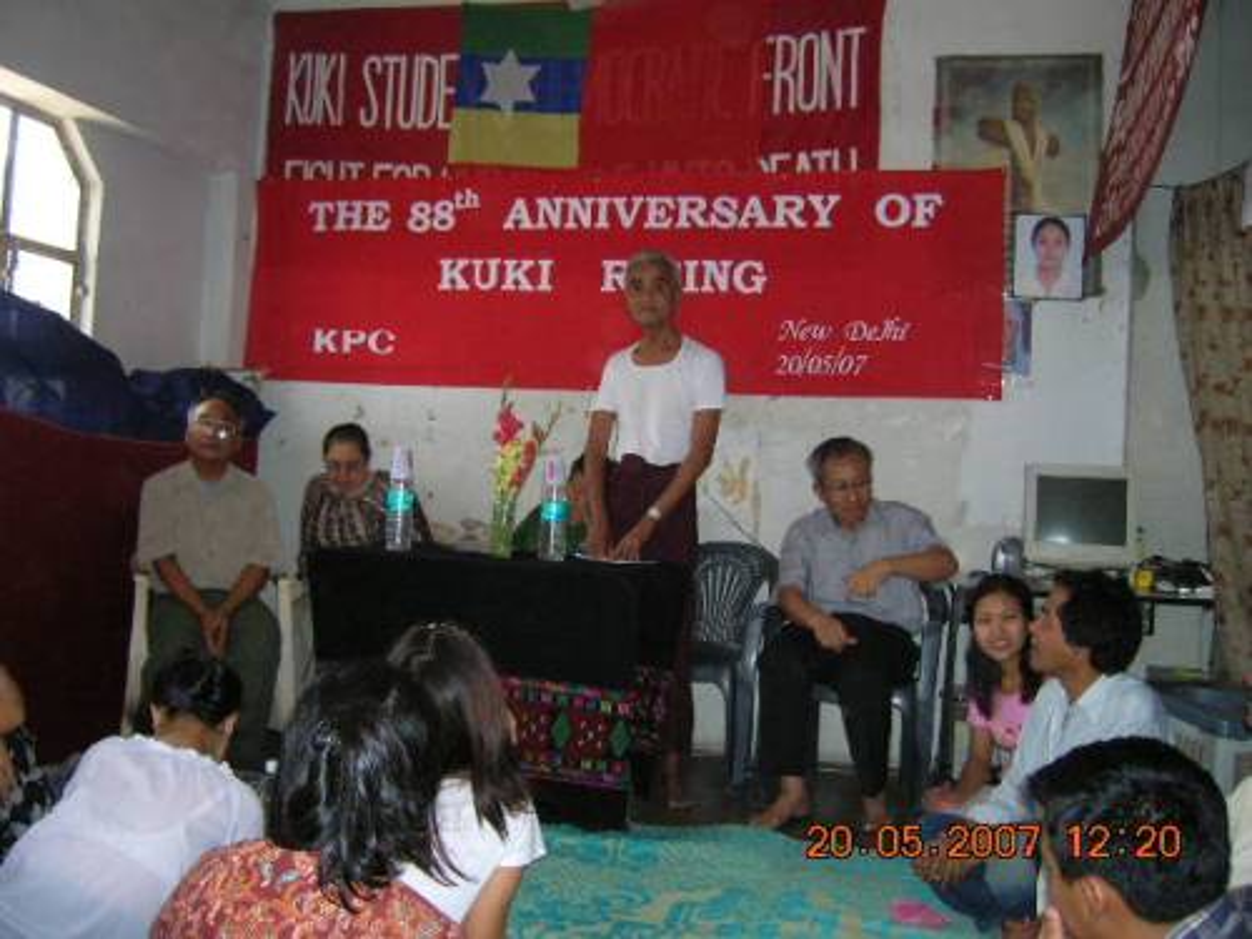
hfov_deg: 54.0
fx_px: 1230
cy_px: 470
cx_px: 626
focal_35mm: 34
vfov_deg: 41.8
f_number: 2.9
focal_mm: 5.7
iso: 139
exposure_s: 1/60.1
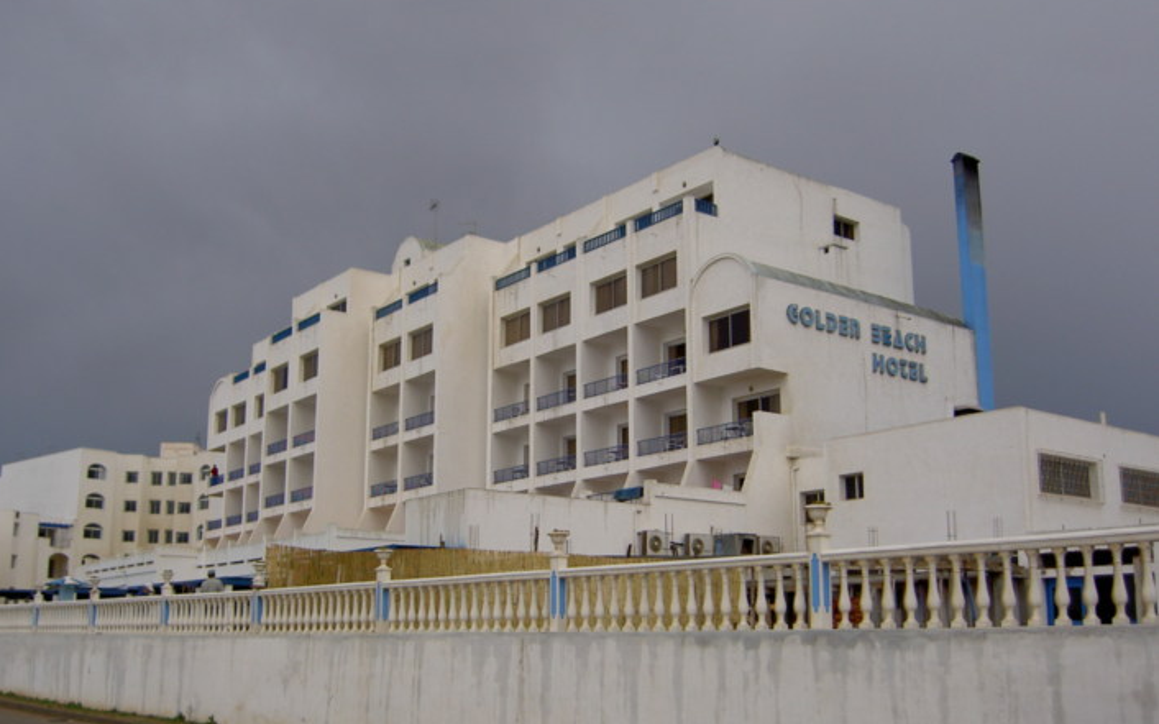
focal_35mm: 37
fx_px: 1169
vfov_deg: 34.4
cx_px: 567
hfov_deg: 52.8
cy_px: 408
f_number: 2.8
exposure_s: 1/200
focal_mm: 5.6
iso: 50
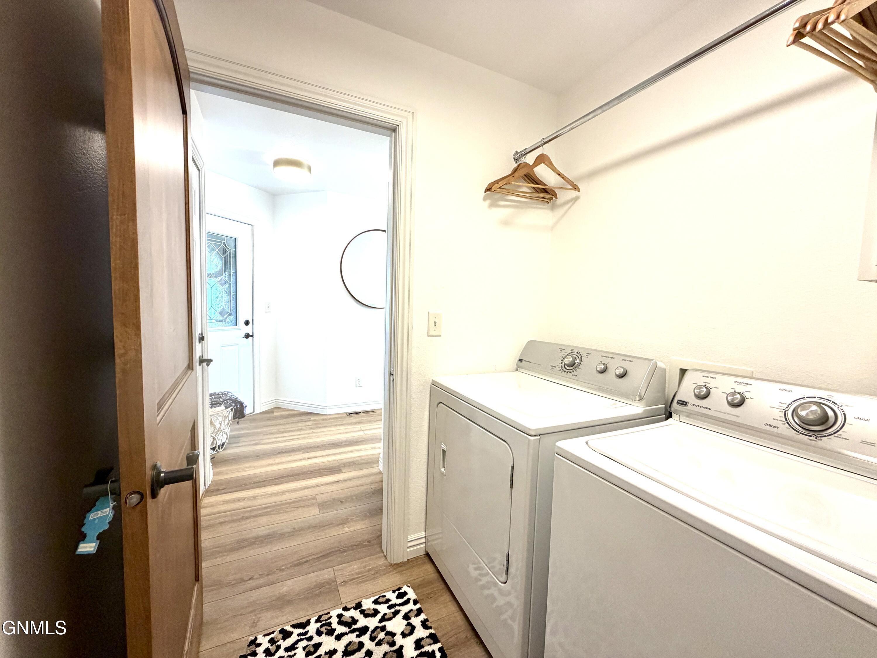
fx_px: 355
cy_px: 329
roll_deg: -1.7
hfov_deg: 102.1
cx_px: 438
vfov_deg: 85.7
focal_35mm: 14
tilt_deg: -4.2
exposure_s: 1/120
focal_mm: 2.22
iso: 250
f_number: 2.2
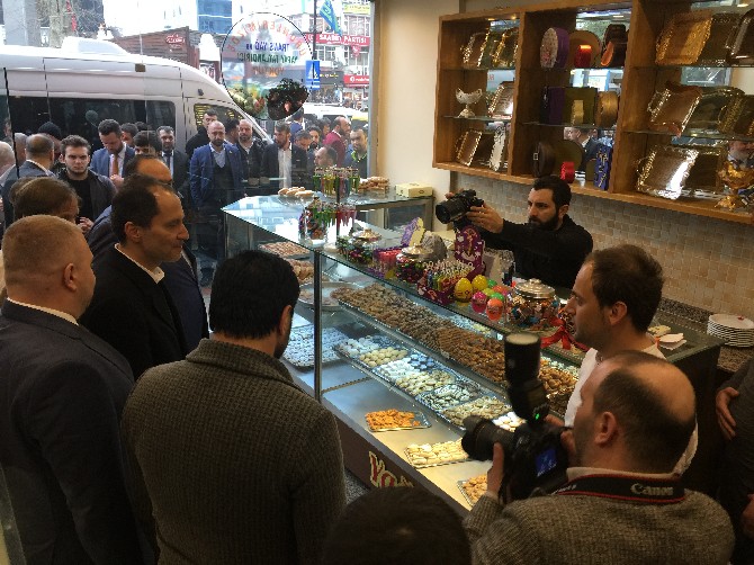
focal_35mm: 29
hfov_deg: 61.7
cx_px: 377
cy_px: 282
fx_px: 631
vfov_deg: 48.2
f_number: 2.2
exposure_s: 1/33
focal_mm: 4.15
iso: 32
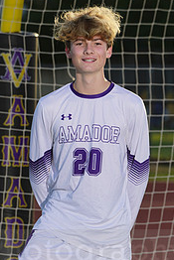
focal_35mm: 526
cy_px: 243
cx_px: 56
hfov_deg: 2.6
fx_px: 3808
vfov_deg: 3.9
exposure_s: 1/200
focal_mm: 238
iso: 100
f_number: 8
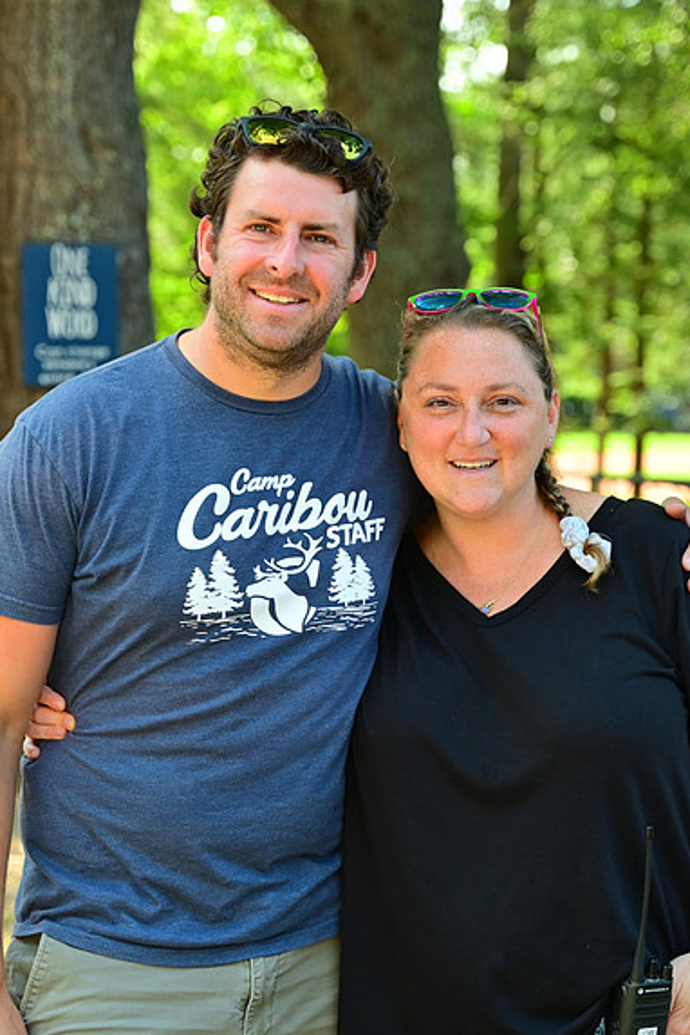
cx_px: 344
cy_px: 517
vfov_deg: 24.5
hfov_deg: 16.5
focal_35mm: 83
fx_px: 2386
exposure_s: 1/1000
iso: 640
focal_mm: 55
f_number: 3.2
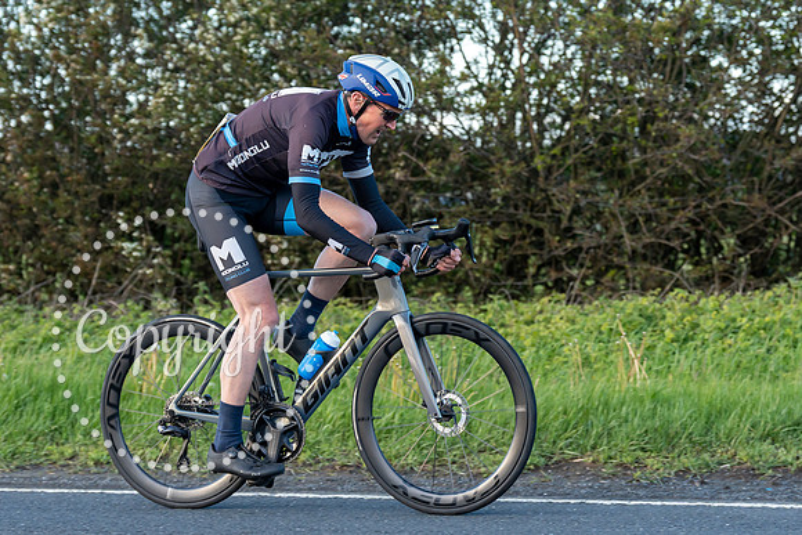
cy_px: 186
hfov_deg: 15.4
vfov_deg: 10.3
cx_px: 430
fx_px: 2969
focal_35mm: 133
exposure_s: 1/1000
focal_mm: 95
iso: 1000
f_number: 3.5
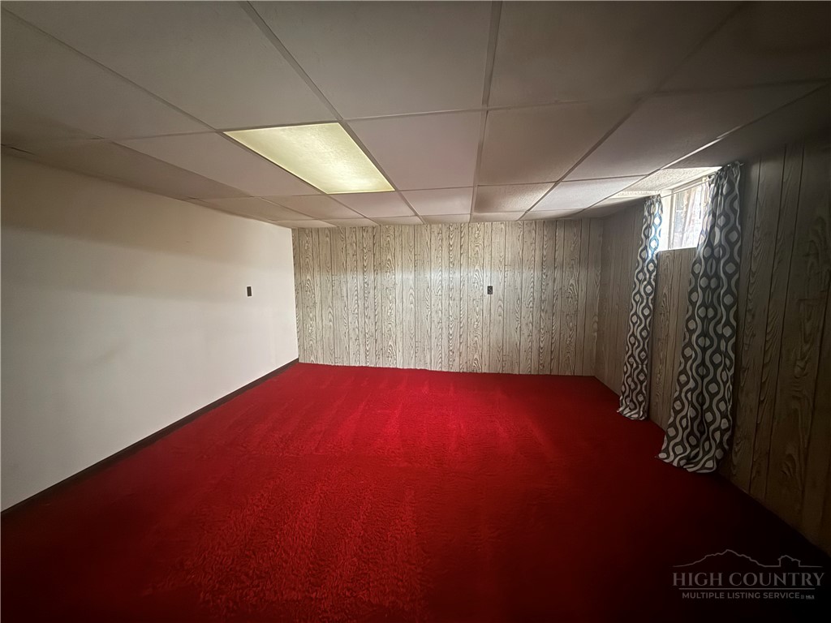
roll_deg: +0.7
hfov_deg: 102.1
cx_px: 416
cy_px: 312
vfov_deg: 85.7
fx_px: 336
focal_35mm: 14
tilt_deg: -7.4
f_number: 2.2
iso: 2000
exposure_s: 1/9
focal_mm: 2.22
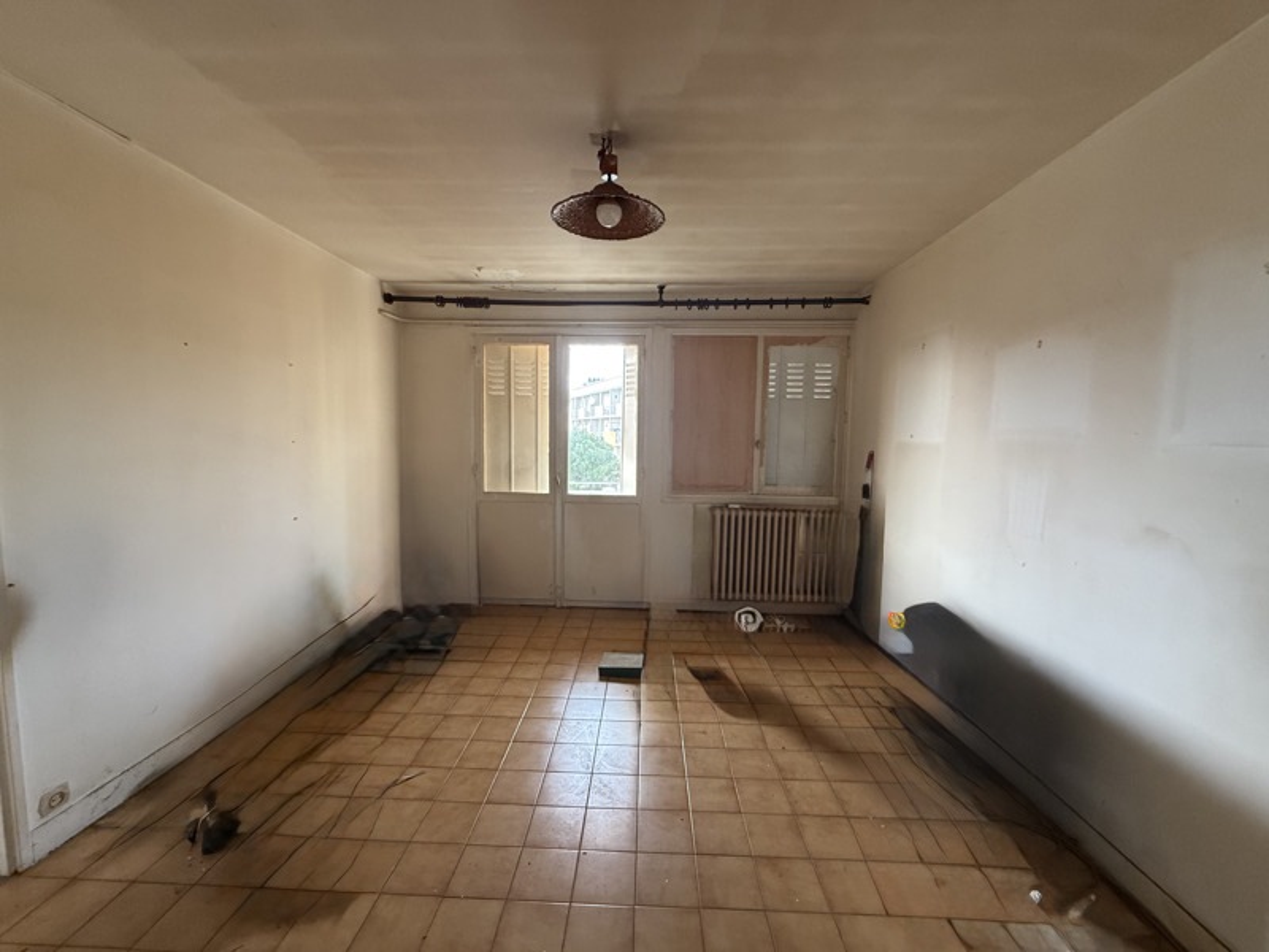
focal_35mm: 14
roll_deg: -0.7
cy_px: 476
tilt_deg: -4.4
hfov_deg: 102.1
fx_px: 513
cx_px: 634
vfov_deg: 85.7
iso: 320
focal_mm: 2.22
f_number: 2.2
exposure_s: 1/99
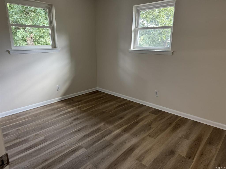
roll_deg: -0.5
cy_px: 84
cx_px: 113
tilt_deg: -15.2
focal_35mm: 24
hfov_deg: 71.6
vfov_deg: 56.8
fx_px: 157
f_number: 1.78
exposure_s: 1/60
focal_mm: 6.76
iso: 250
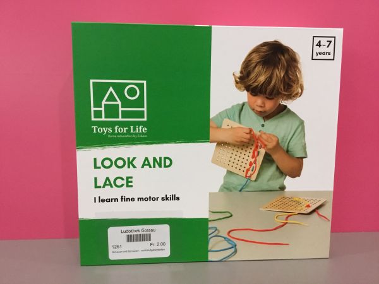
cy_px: 142
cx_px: 190
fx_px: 339
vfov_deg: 45.4
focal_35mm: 31
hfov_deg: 58.4
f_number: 2.4
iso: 200
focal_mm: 3.3
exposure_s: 1/25
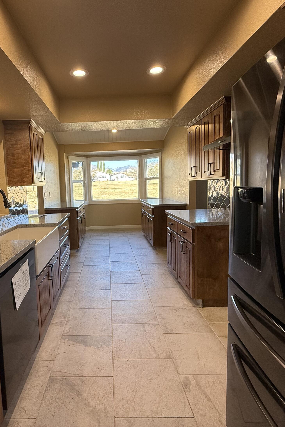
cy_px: 207
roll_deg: +1.6
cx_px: 102
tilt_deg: -6.1
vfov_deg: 84.0
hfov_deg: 60.9
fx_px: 237
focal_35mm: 20
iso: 100
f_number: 2.2
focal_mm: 2.22
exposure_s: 1/120
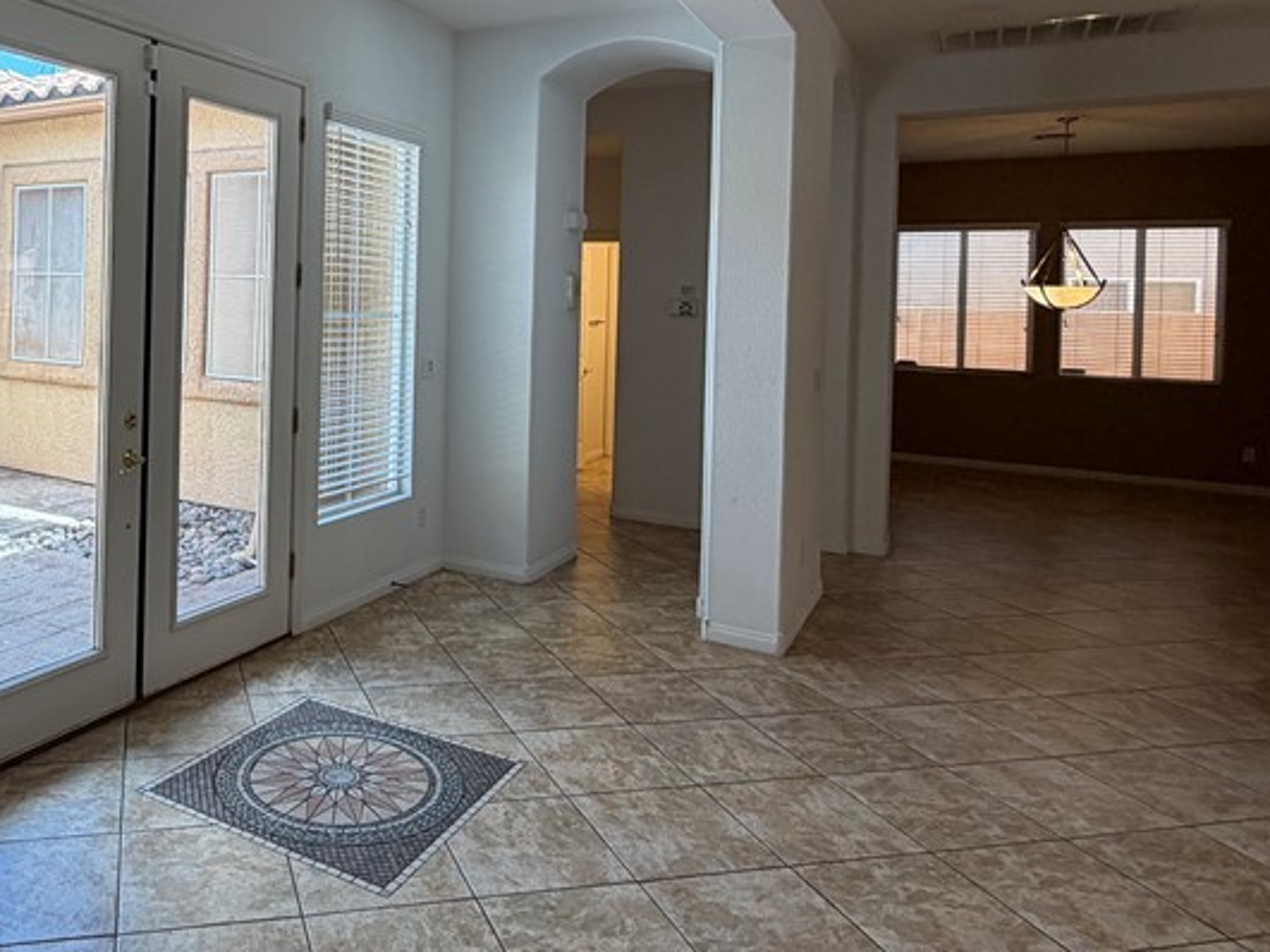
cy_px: 299
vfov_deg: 50.2
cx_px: 349
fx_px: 990
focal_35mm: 27
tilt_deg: +0.3
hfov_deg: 62.3
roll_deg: -3.0
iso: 80
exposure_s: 1/120
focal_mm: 2.22
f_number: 2.2
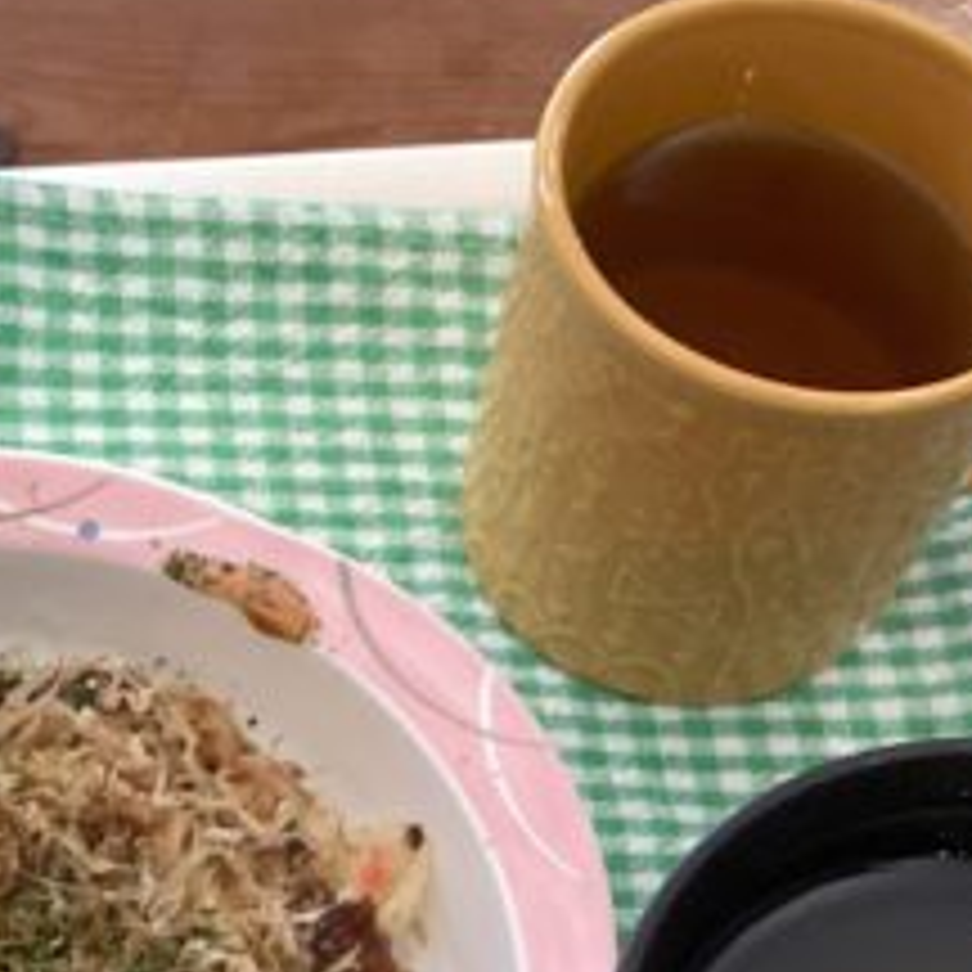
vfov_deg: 18.8
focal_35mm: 89
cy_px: 1042
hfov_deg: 18.9
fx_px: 2827
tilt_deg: -63.8
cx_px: -50
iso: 160
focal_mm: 3.3
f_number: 2.4
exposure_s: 1/50
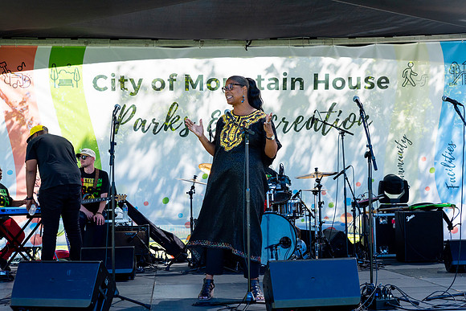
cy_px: 156
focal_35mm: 70
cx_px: 233
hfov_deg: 28.8
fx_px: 906
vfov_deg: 19.5
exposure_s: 1/1000
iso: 320
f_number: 5.6
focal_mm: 70
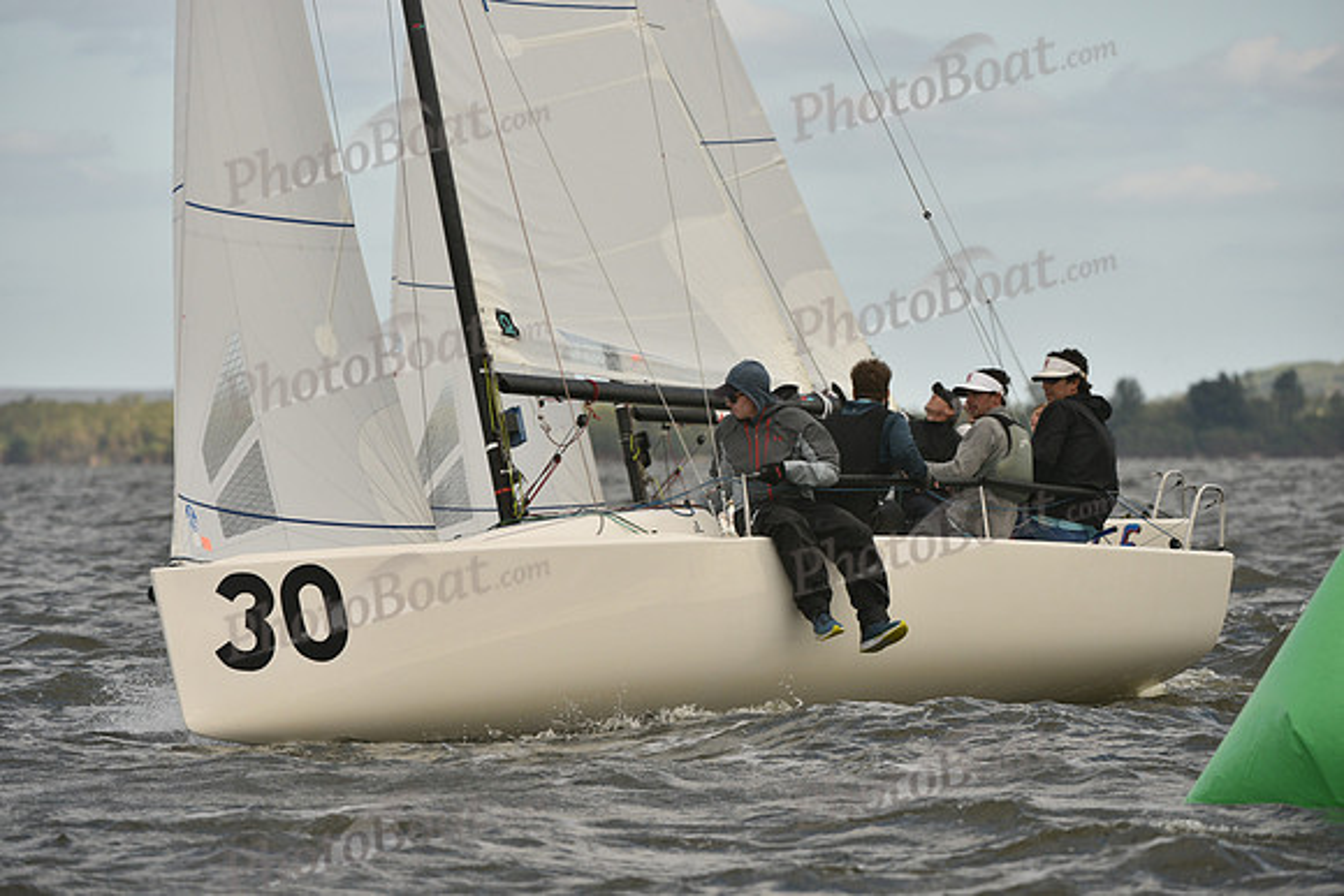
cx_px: 672
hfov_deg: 6.6
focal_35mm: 310
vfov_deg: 4.4
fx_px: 11575
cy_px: 448
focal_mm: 310
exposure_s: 1/1000
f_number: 7.1
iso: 320
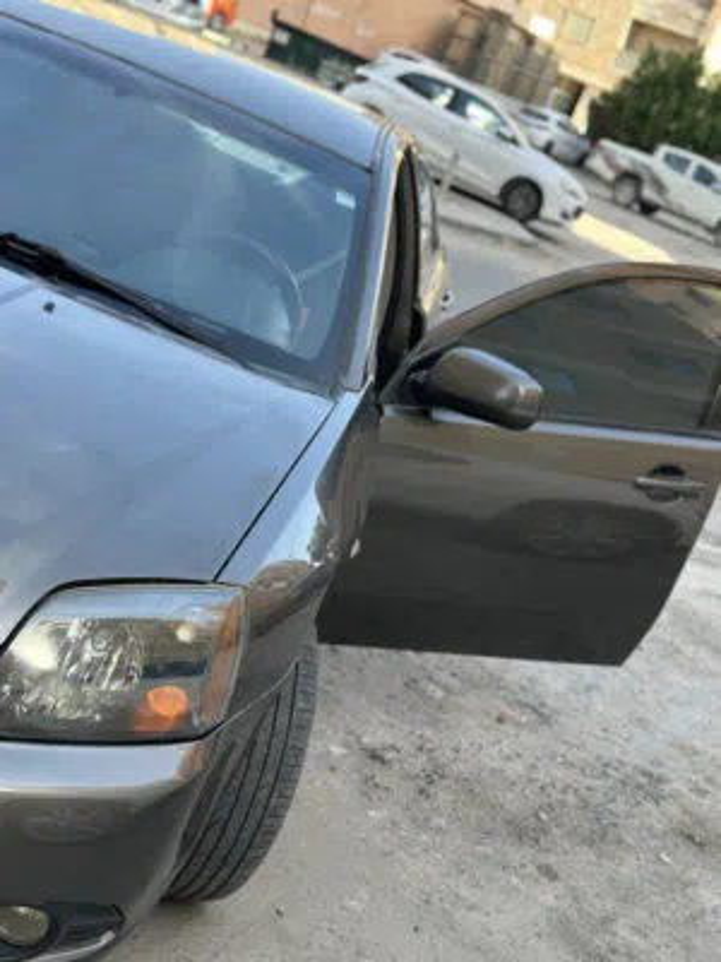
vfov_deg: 39.7
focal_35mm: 48
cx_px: 360
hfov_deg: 30.3
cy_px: 481
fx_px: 1333
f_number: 1.78
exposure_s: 1/704
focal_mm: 6.86
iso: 80
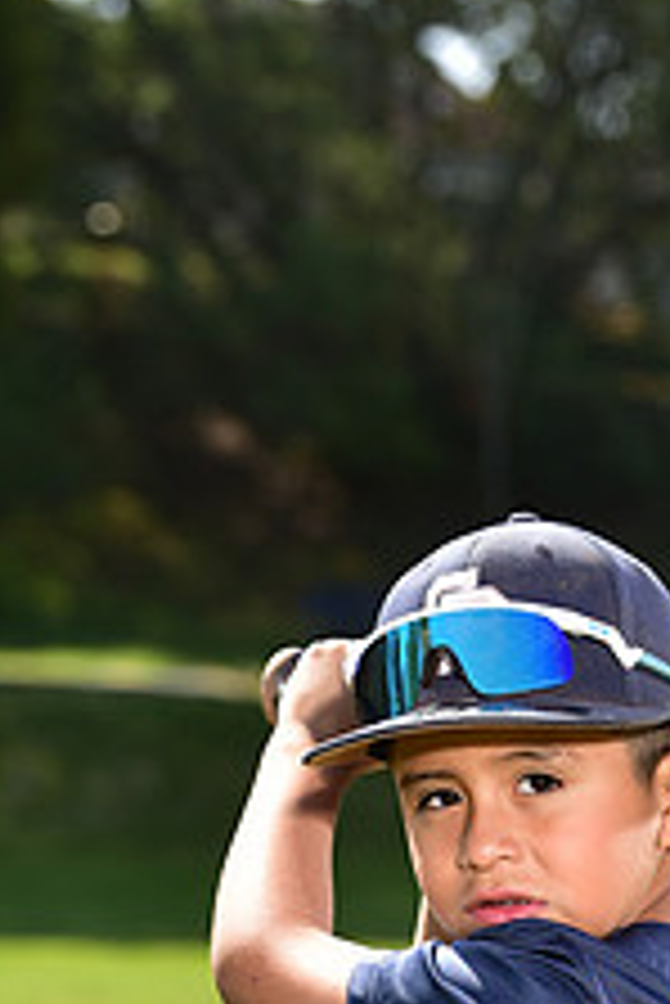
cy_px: 1166
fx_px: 7386
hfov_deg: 5.2
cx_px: 735
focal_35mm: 265
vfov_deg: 7.7
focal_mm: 102
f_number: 5.6
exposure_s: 1/250
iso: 100
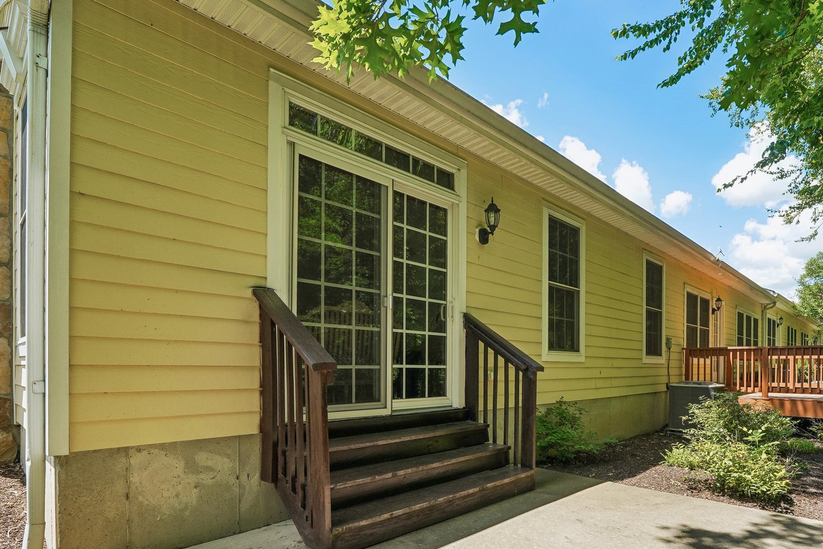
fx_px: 434
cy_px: 361
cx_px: 491
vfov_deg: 63.1
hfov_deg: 85.9
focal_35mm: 19
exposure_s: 1/50
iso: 100
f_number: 10
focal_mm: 12
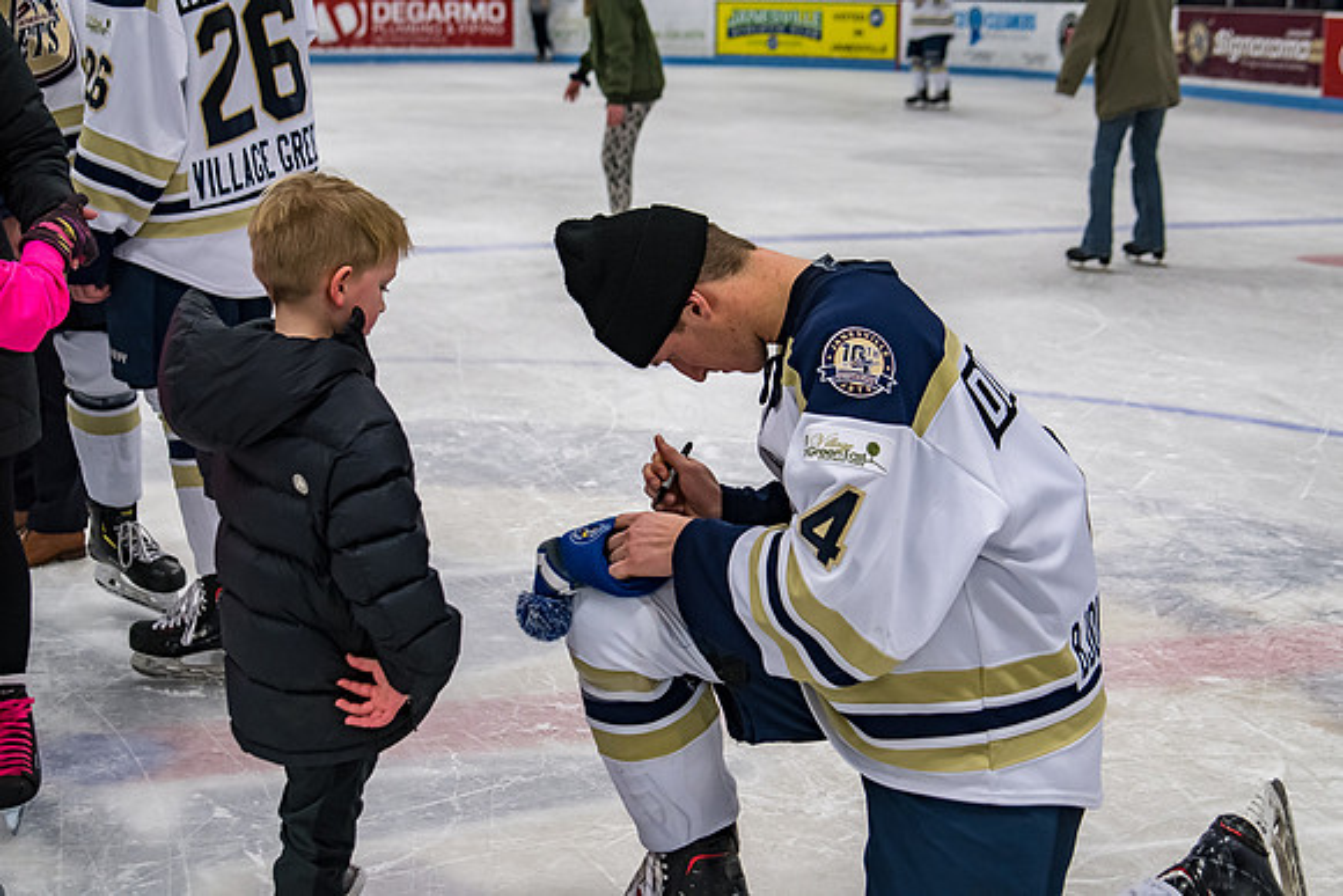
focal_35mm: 63
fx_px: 2351
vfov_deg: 21.6
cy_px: 448
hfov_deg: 31.9
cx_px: 672
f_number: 4
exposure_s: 1/500
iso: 640
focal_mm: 42
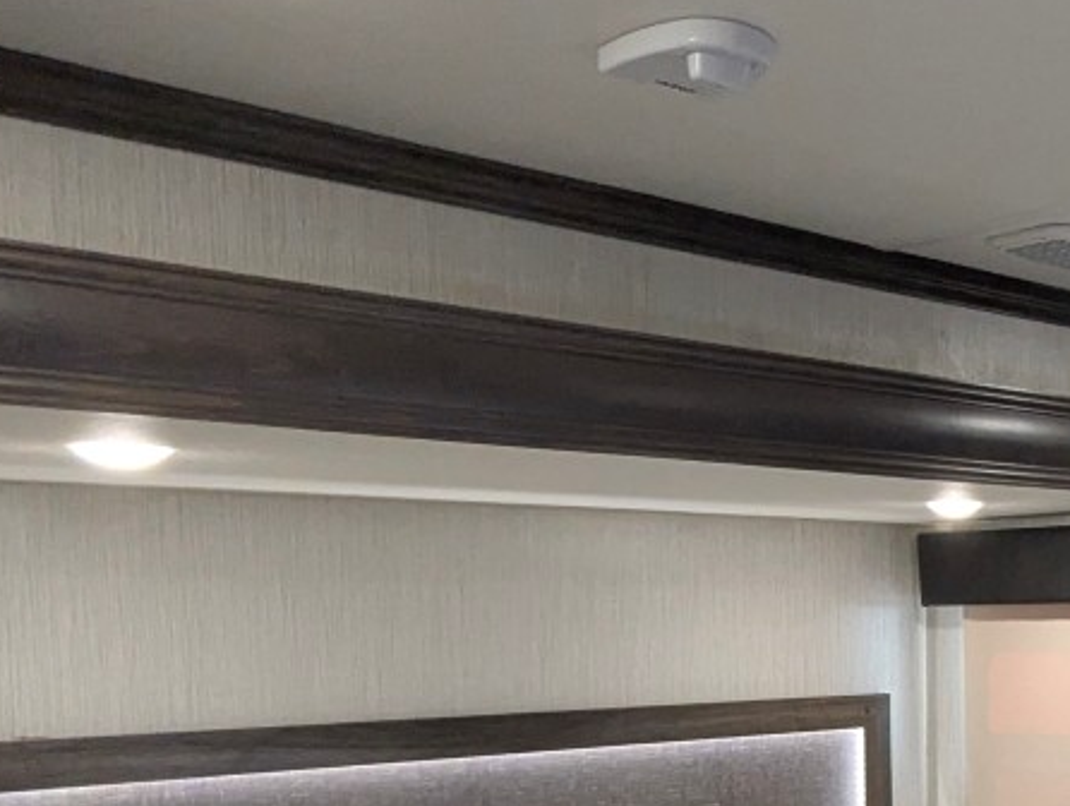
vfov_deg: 28.1
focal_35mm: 50
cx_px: 1234
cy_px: 727
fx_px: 1548
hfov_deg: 32.5
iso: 488
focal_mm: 2.35
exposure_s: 1/100
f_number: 2.2
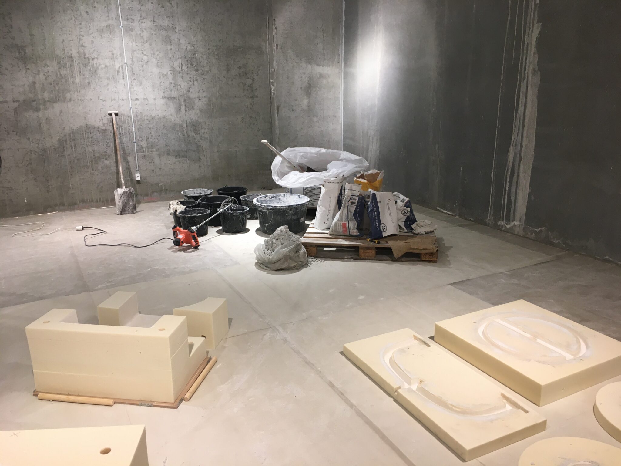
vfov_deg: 48.2
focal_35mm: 29
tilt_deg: -16.4
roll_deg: +1.1
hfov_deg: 61.7
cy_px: 233
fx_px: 520
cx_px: 310
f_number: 2.2
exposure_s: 1/33
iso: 32
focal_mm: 4.15
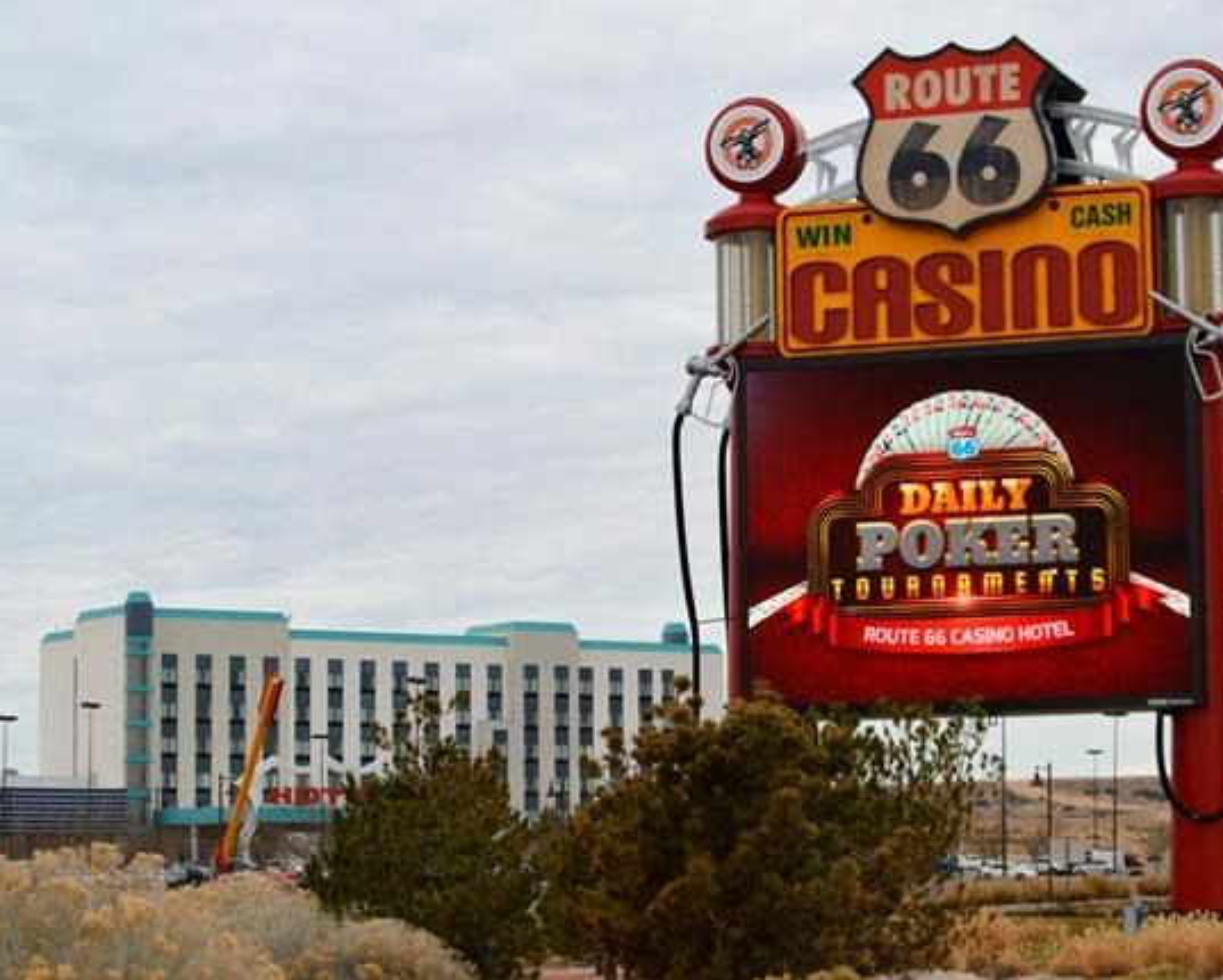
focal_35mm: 94
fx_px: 3388
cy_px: 490
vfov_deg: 16.4
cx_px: 649
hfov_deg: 20.5
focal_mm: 55
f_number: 8
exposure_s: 1/250
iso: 100
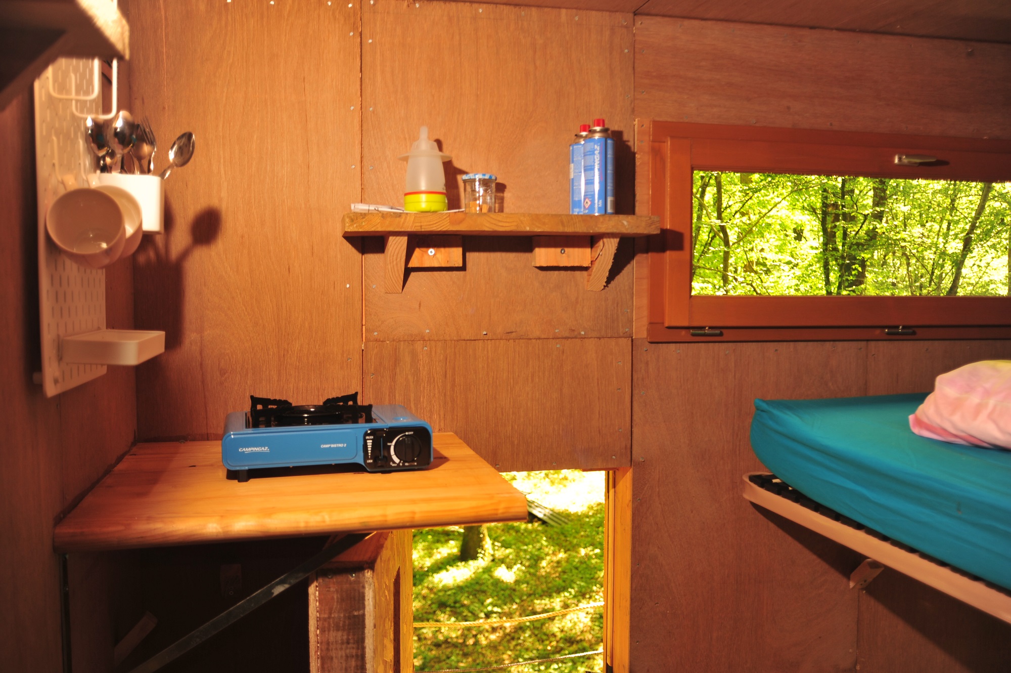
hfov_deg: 55.8
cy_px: 336
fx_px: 954
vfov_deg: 38.8
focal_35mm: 34
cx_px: 506
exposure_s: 1/30
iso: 200
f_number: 4
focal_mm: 34
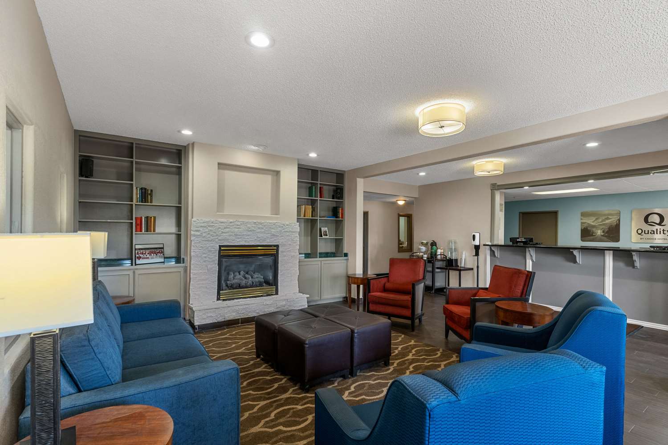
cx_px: 334
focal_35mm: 16
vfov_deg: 72.1
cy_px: 222
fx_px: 306
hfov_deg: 95.0
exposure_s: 1/6
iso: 500
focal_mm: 11
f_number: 8
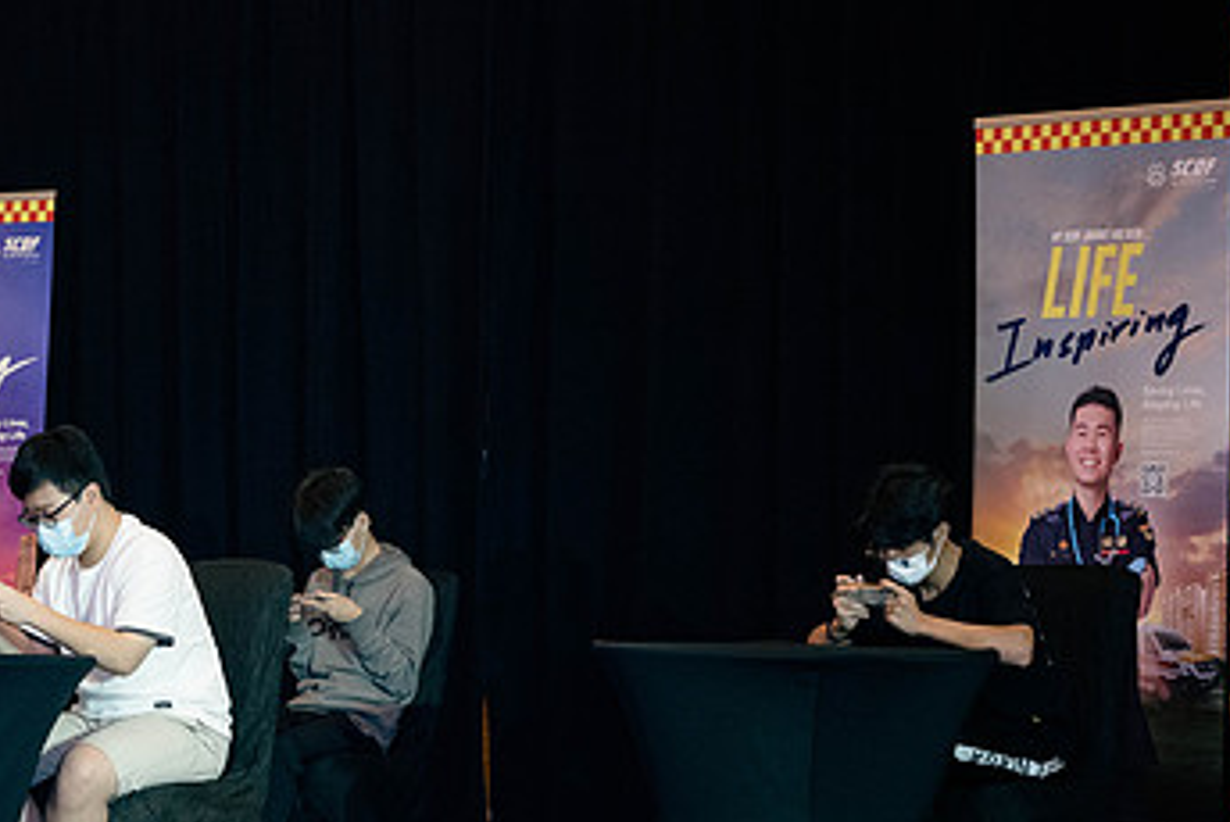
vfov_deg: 7.8
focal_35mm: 177
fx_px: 6052
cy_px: 456
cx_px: 225
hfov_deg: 11.6
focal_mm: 105
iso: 4000
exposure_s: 1/125
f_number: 5.6
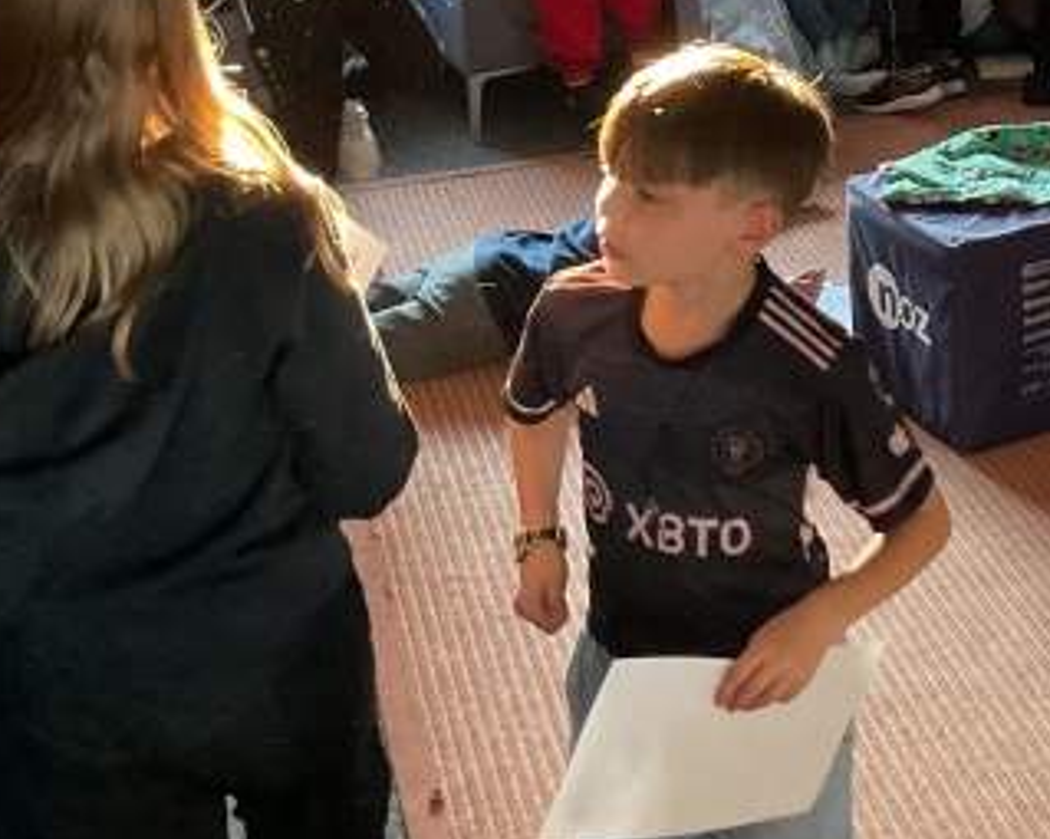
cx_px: 1053
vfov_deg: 21.1
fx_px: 2206
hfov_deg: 25.4
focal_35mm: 71
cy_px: 102
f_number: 1.8
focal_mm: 3
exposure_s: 1/50
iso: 160
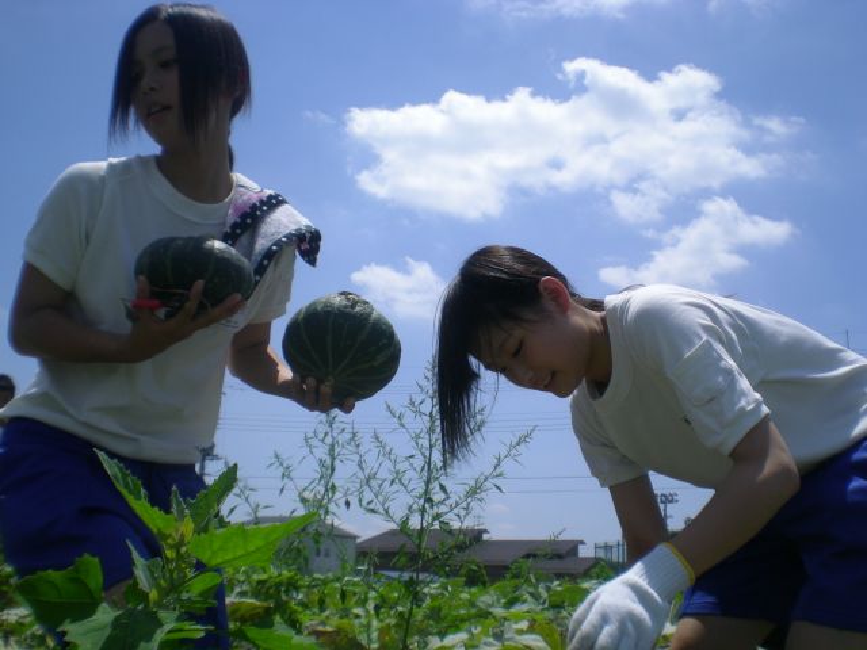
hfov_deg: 49.0
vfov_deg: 37.7
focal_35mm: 38
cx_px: 434
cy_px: 325
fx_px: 952
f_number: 4.6
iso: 50
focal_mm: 6.3
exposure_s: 1/758
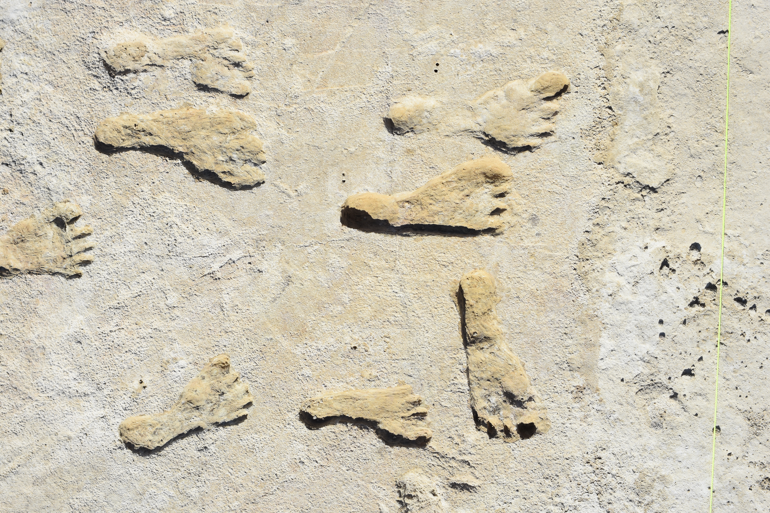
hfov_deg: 53.1
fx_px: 770
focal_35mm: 36
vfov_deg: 36.9
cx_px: 385
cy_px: 256
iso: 125
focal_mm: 24
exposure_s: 1/500
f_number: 8
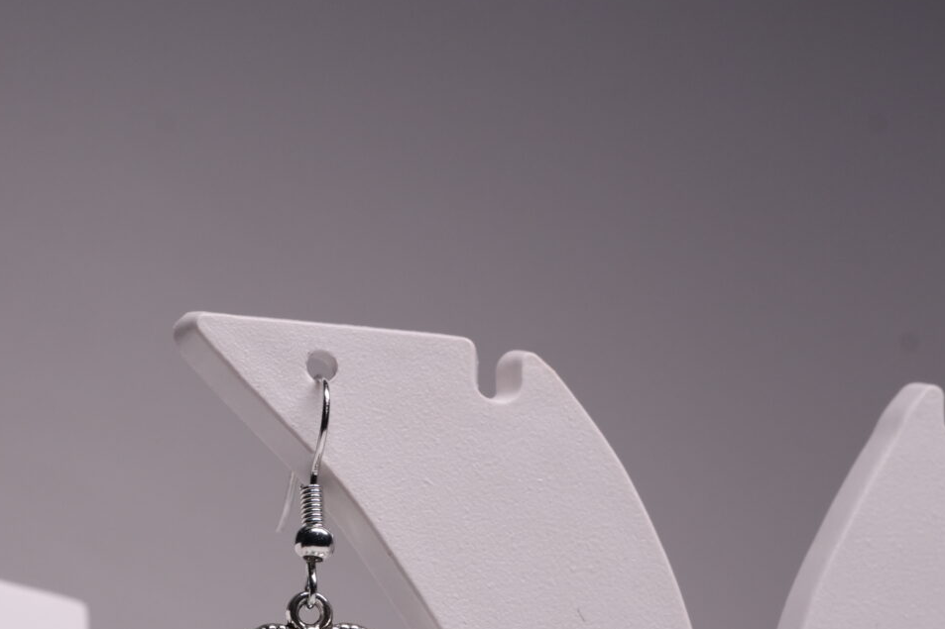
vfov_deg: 14.1
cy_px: 779
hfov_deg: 21.5
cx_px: 248
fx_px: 2467
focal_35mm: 94
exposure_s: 1/100
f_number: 9
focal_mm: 35
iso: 800
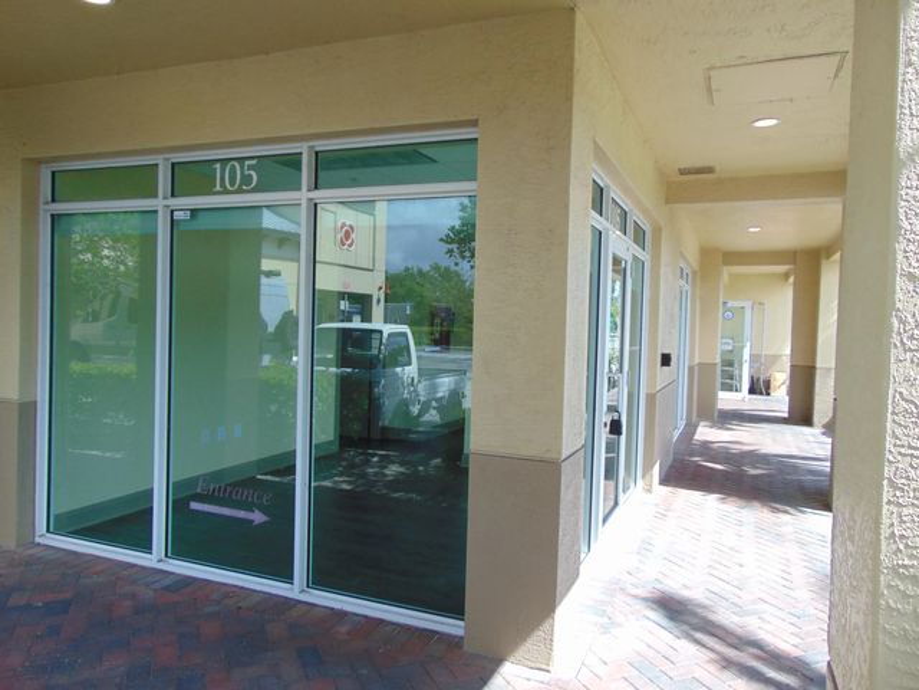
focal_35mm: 25
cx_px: 460
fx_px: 664
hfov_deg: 69.4
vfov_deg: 54.9
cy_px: 345
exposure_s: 1/250
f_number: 3
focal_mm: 4.5
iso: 80
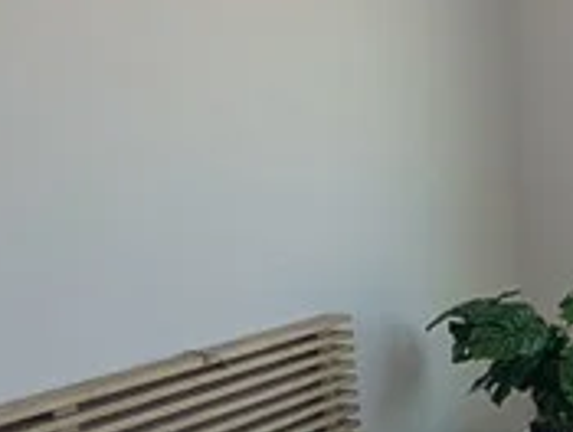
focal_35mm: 70
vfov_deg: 21.0
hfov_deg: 21.5
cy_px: 298
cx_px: 938
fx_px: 1161
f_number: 1.7
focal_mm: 2.02
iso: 55
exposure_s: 1/813
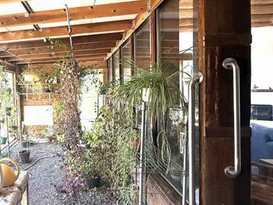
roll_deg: +0.7
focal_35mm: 25
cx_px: 61
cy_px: 91
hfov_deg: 64.2
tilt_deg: -0.1
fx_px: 197
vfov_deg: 54.8
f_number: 2.2
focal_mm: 2.22
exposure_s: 1/99
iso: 125
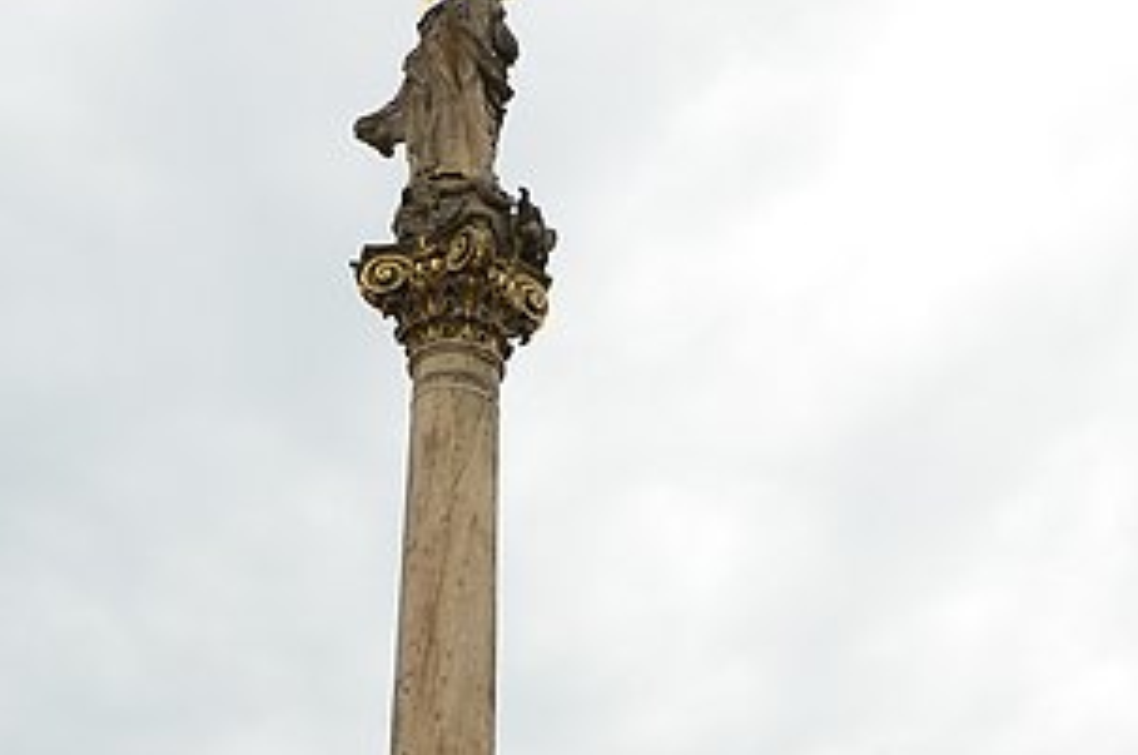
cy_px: 1014
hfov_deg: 21.8
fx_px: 2950
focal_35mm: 93
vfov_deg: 13.9
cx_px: 665
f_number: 7.1
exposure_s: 1/200
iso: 160
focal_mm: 21
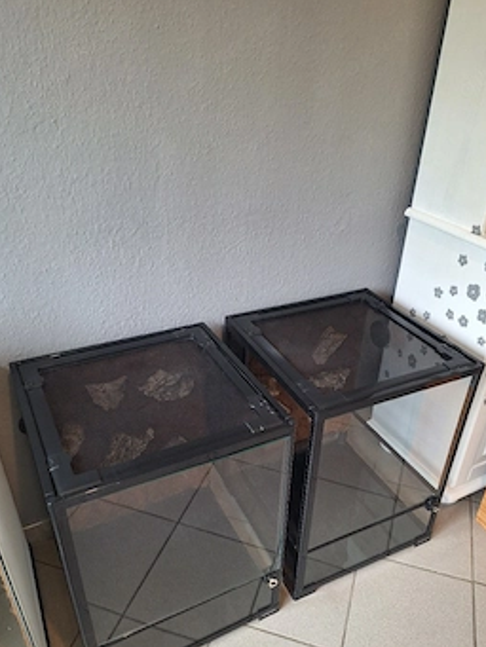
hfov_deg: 51.3
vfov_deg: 65.0
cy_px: 372
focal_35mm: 27
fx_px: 505
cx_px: 264
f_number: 1.8
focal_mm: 5.54
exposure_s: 1/33
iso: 250
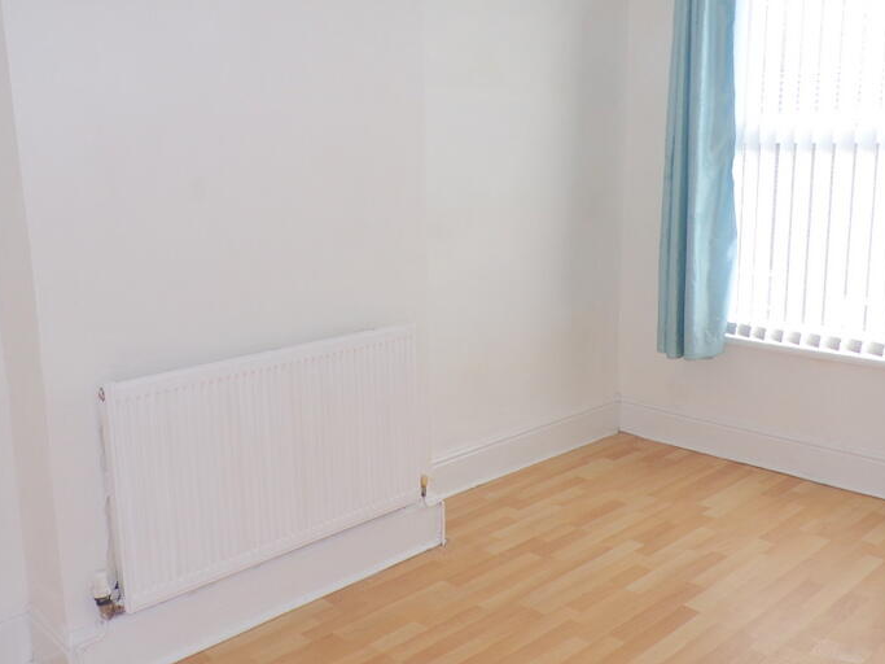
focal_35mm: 36
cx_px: 468
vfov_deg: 39.6
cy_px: 301
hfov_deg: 51.3
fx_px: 920
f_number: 4.3
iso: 80
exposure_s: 1/34
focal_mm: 4.3
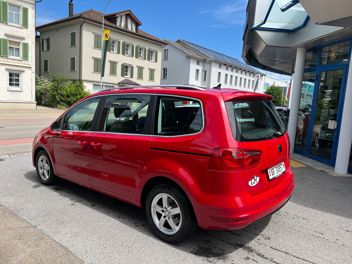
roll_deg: -3.3
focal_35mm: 26
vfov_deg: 53.1
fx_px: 264
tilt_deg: -7.2
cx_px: 176
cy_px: 132
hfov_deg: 67.3
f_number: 1.5
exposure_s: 1/2404
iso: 50
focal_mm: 5.7
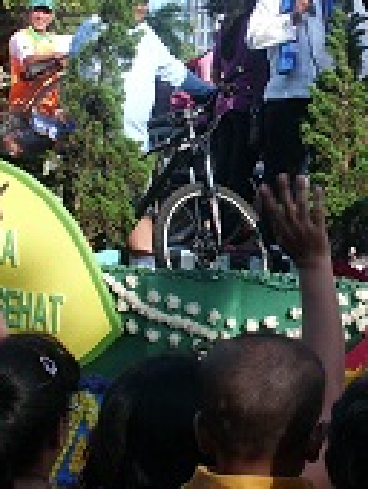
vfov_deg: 26.0
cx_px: 348
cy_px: 129
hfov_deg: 19.5
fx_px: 1046
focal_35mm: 74
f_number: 7.3
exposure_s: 1/100
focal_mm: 6.3
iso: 100
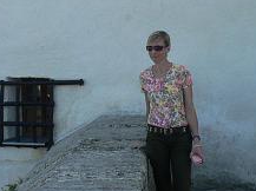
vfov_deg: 10.9
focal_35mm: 133
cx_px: 122
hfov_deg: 14.9
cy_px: -53
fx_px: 982
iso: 80
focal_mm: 6
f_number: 4
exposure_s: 1/250
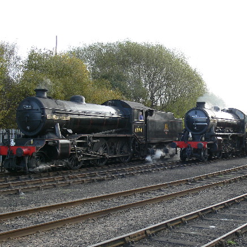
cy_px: 135
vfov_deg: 33.4
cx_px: 185
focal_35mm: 51
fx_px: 412
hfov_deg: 32.8
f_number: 2.8
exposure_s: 1/160
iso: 80
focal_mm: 7.4
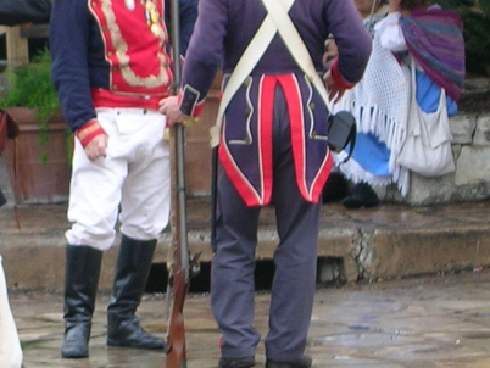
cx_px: 68
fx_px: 4320
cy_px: 195
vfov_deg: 4.9
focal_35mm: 305
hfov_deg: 6.5
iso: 50
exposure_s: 1/44.5
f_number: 4.9
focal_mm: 17.4
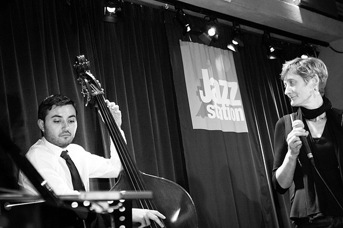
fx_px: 656
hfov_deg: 29.3
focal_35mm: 69
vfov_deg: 19.7
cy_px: 114
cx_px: 172
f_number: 2.8
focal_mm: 46
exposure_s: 1/80
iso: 800
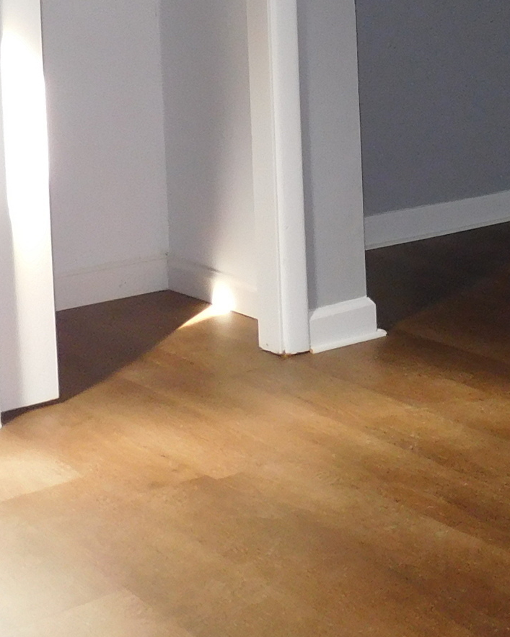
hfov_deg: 17.2
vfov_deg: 23.3
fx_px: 1472
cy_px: -19
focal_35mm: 78
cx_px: 828
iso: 200
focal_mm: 4
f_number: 3
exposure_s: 1/30
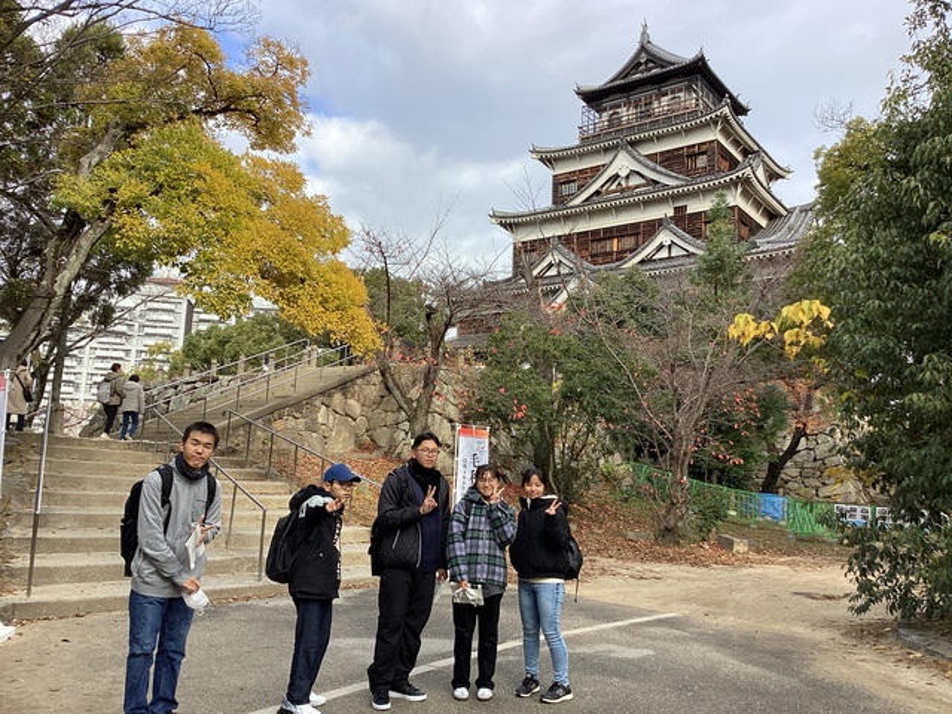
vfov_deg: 45.4
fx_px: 853
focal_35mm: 31
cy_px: 357
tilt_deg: +8.1
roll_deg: -1.4
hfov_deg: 58.4
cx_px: 476
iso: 25
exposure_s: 1/314
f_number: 2.4
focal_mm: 3.3
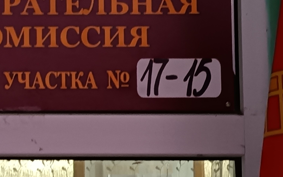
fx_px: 1118
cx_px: 50
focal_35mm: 145
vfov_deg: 9.0
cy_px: 76
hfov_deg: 14.3
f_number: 1.75
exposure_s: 1/25
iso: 2804
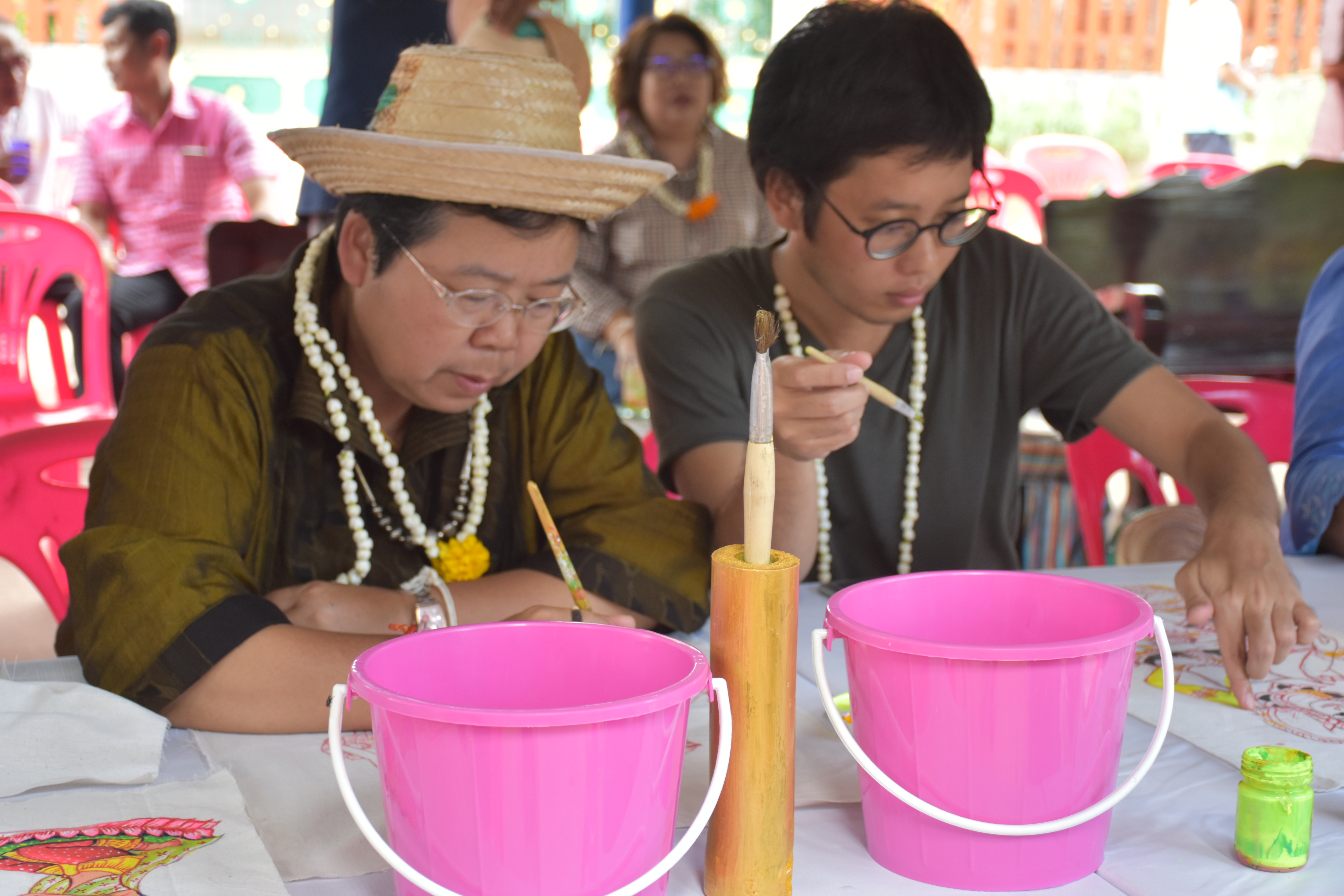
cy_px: 448
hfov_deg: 33.4
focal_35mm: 60
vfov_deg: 22.6
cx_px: 672
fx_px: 2240
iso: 400
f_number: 5
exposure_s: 1/100
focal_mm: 40
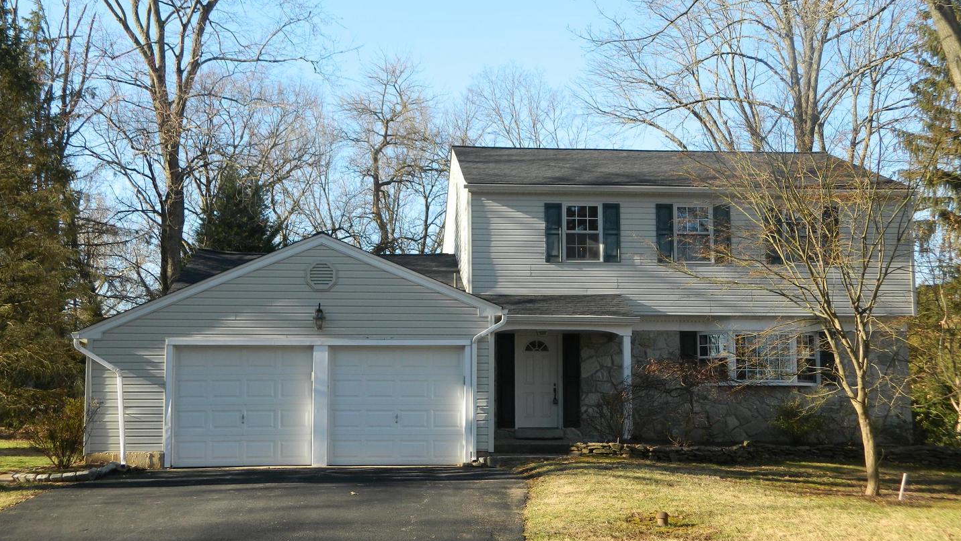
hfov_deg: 45.5
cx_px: 484
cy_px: 319
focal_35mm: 45
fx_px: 1147
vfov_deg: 26.5
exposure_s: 1/250
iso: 80
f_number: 3.5
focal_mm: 7.3
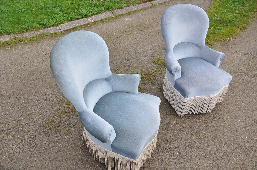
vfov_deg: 41.6
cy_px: 85
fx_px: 225
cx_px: 128
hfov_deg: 59.6
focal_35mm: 32
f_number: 6.7
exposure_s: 1/180
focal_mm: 21
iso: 320
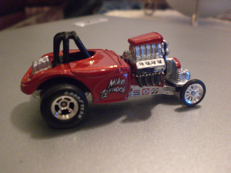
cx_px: 116
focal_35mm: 38
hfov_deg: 49.0
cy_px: 86
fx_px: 254
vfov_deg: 37.7
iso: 800
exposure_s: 1/15
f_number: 3.1
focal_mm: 6.3
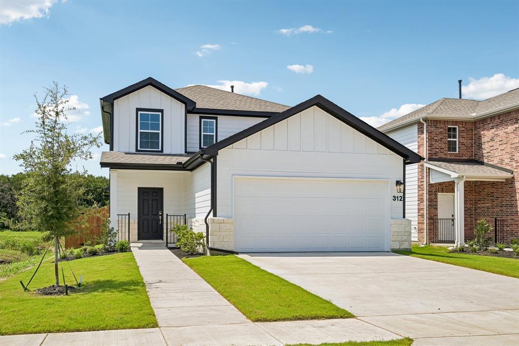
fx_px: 432
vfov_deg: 43.6
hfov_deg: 61.9
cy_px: 173
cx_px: 260
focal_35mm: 30
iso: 400
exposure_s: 1/2000
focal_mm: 30
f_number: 8
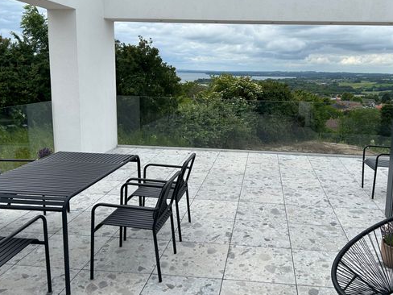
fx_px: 363
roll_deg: -0.4
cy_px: 119
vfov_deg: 44.0
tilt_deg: -7.4
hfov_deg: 56.5
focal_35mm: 32
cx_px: 230
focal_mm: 5.7
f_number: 1.5
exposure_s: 1/3356
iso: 50
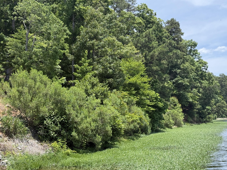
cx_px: 113
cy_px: 85
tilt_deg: +5.7
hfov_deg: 38.9
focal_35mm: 49
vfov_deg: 29.7
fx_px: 321
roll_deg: +2.9
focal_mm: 6.76
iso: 100
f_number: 1.78
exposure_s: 1/2667
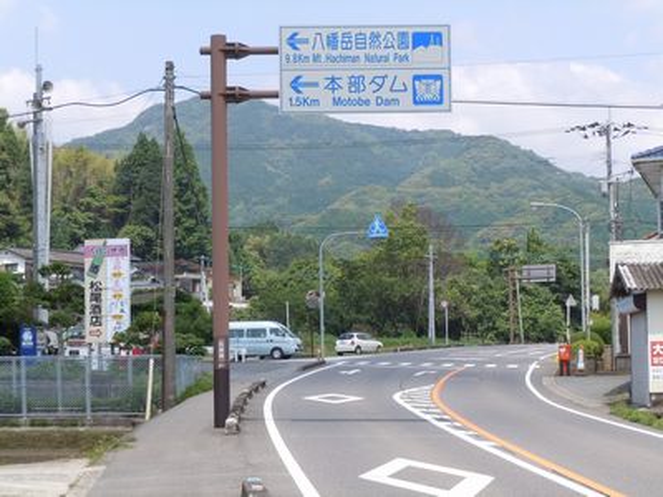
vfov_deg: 17.0
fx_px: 1666
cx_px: 332
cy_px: 248
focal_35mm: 87
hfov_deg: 22.5
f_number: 5.3
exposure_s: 1/320
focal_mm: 15.6
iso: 100
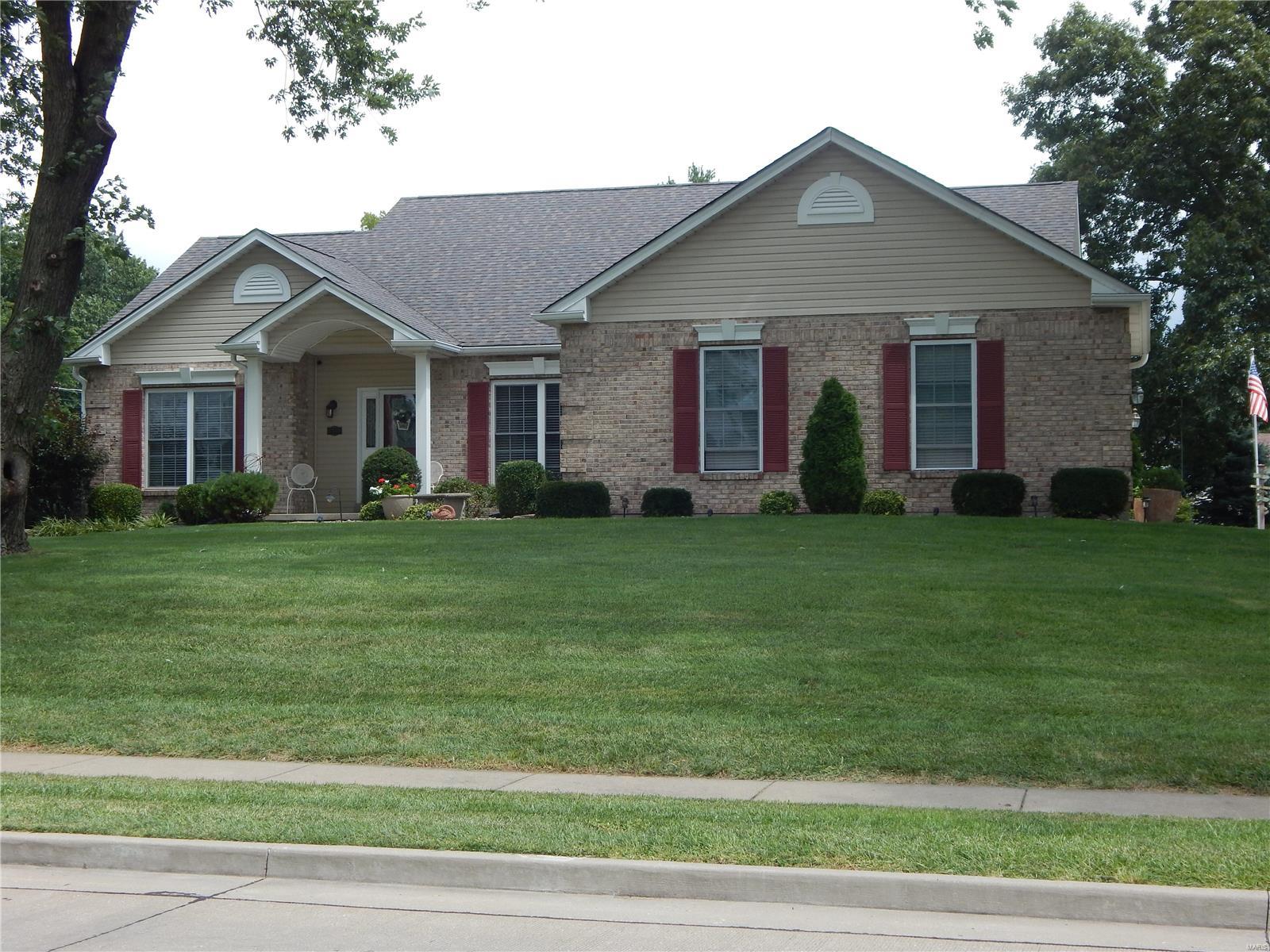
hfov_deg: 35.5
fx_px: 1981
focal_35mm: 54
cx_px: 635
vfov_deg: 27.0
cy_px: 476
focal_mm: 9.7
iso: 125
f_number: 3.8
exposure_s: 1/800
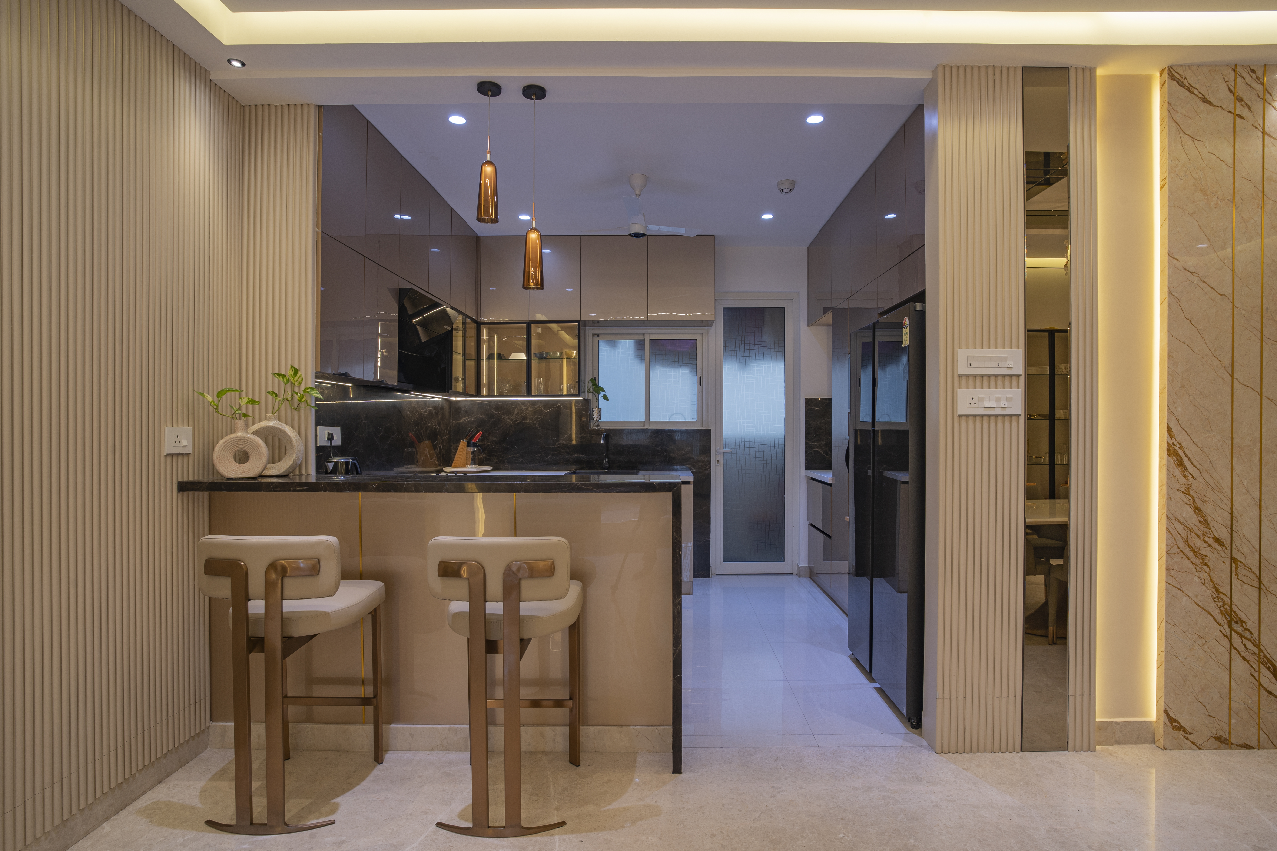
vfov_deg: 67.4
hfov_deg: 90.0
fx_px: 638
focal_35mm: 18
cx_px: 638
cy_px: 426
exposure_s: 1/6
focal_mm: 18
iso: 100
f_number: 9
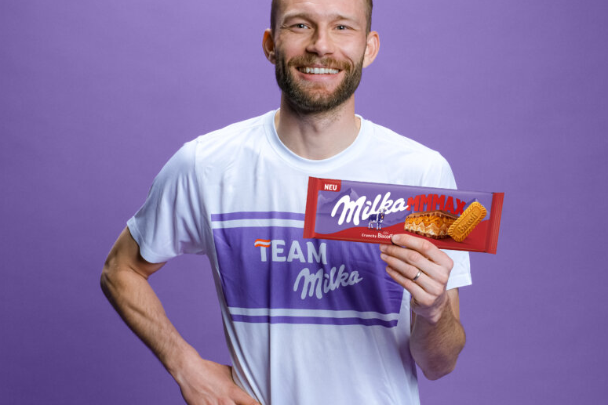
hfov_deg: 28.8
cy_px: 202
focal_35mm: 70
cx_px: 334
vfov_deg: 19.5
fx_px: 1182
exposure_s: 1/125
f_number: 8
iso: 200
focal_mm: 35
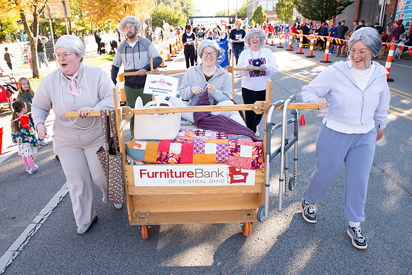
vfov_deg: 46.0
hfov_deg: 64.9
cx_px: 181
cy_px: 161
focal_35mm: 28
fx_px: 323
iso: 800
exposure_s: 1/200
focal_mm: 24
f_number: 7.1
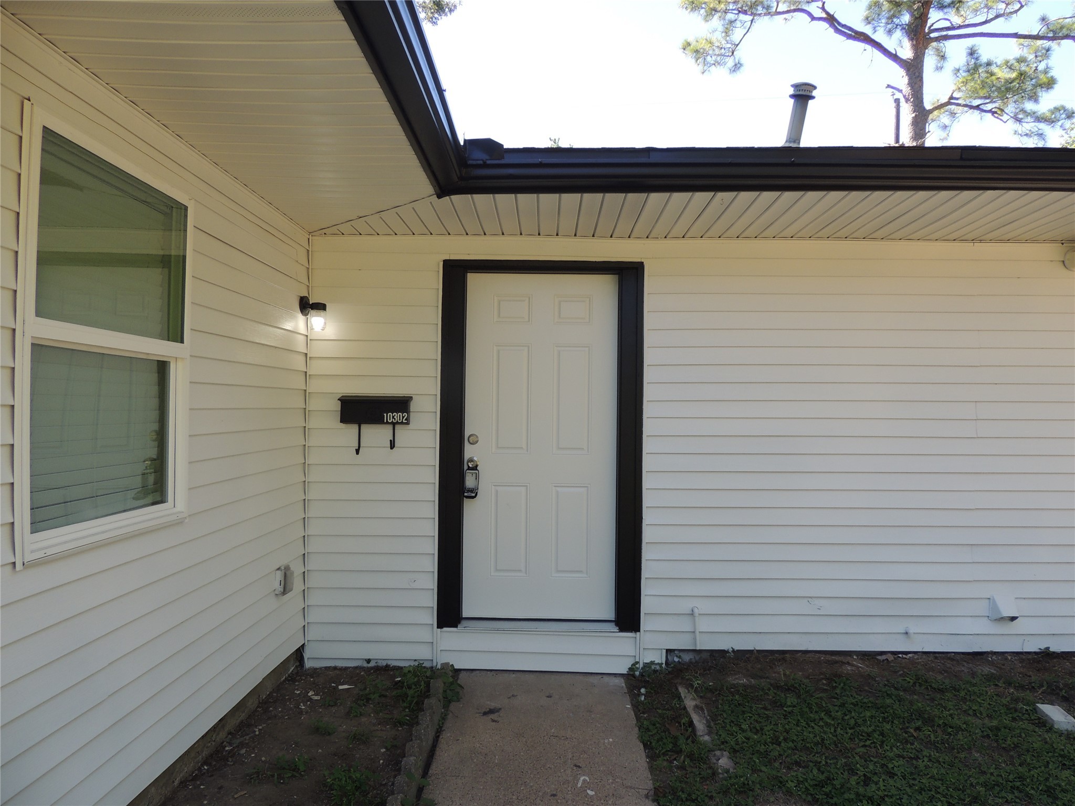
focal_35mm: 24
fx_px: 745
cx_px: 538
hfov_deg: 71.6
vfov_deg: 56.8
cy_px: 403
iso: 100
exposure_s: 1/250
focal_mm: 4.3
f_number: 3
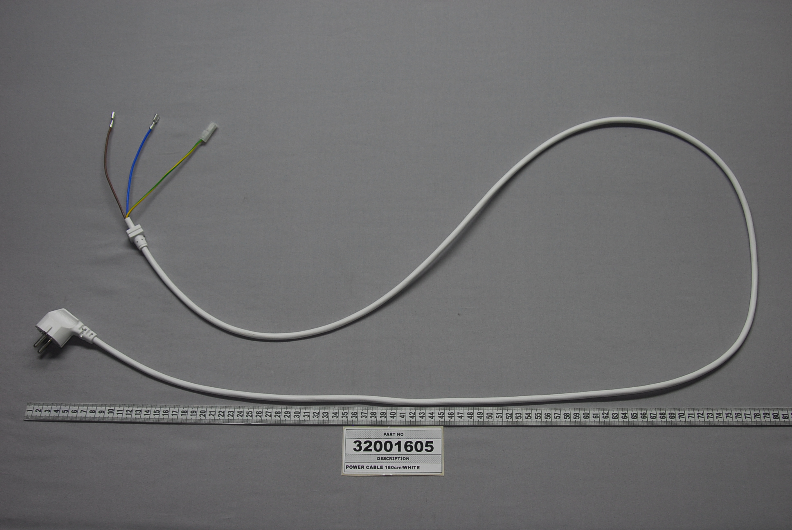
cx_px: 396
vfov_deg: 37.0
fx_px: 793
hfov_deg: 53.1
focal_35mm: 36
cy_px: 265
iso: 320
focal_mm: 24
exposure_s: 1/125
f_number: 3.5
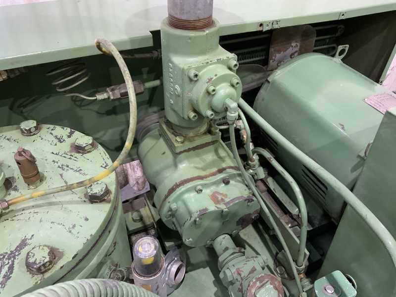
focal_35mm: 29
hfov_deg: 61.7
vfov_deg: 48.2
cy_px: 148
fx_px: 332
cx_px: 198
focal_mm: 3
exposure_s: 1/40
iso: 250
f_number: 1.8
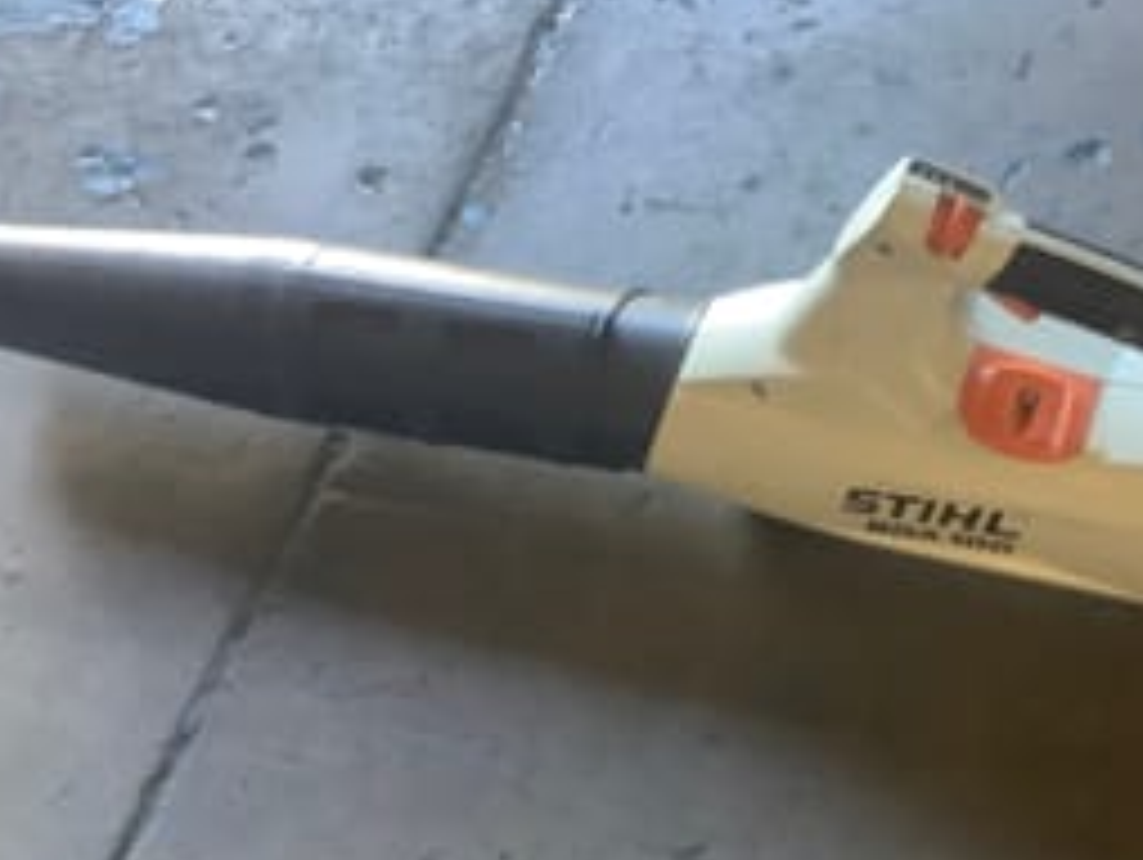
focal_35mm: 61
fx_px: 2016
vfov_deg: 24.0
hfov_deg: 31.1
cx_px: 868
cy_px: 534
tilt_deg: -54.7
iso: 250
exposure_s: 1/50
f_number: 2.4
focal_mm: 3.3
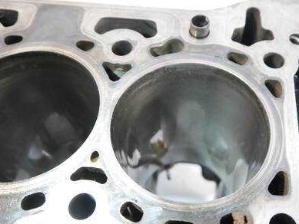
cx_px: 177
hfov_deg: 49.9
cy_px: 120
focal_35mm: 37
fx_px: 320
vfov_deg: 38.7
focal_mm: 15
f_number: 3.6
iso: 3200
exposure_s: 1/125
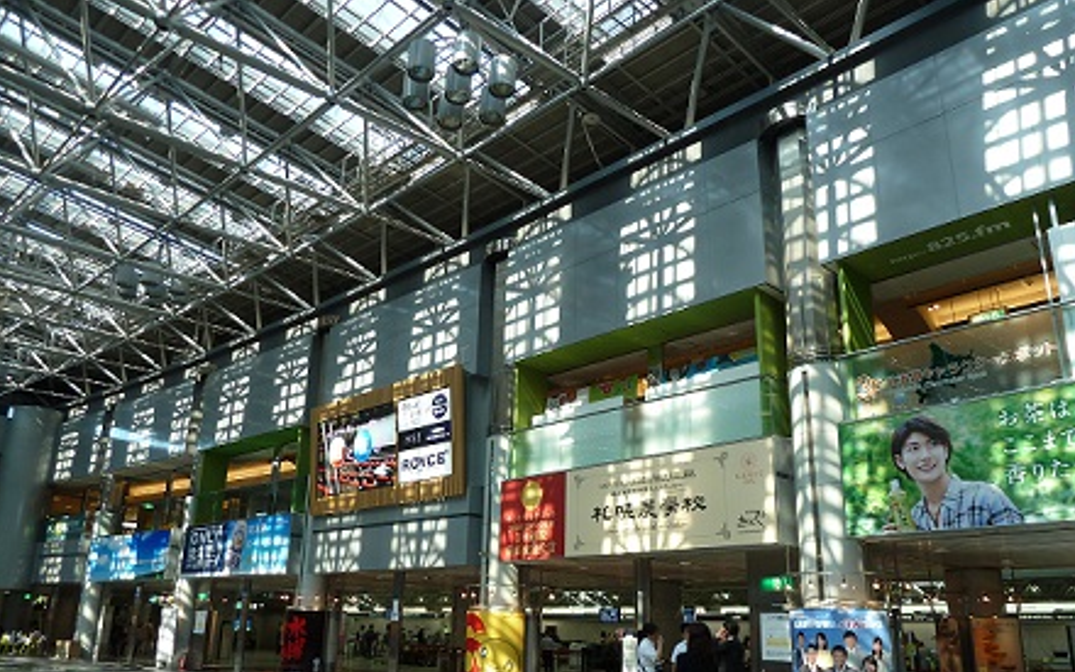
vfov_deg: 45.8
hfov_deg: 68.4
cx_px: 530
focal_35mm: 27
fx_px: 791
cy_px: 393
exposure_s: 1/50
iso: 80
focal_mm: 4.1
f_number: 3.3
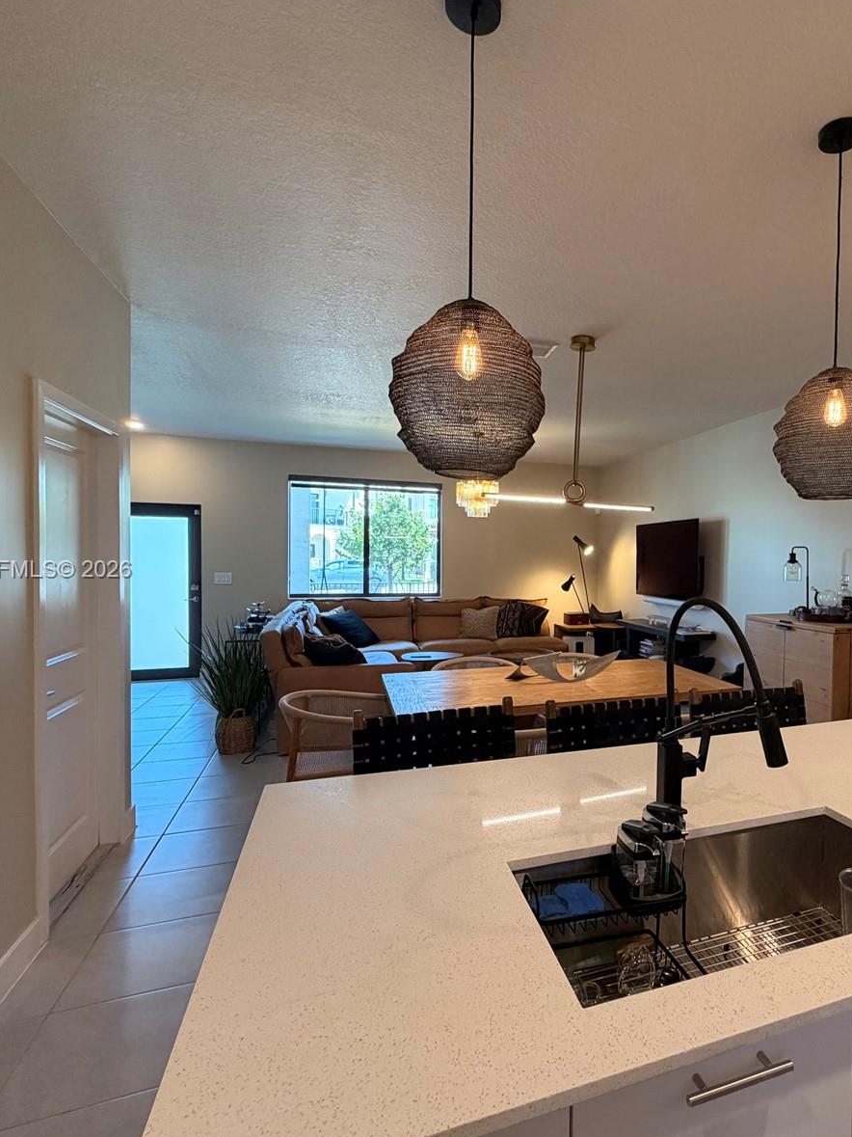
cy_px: 571
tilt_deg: -1.3
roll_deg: -0.7
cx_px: 602
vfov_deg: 84.7
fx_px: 624
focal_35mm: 19
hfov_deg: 65.8
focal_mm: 2.22
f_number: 2.2
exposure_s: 1/60
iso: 200
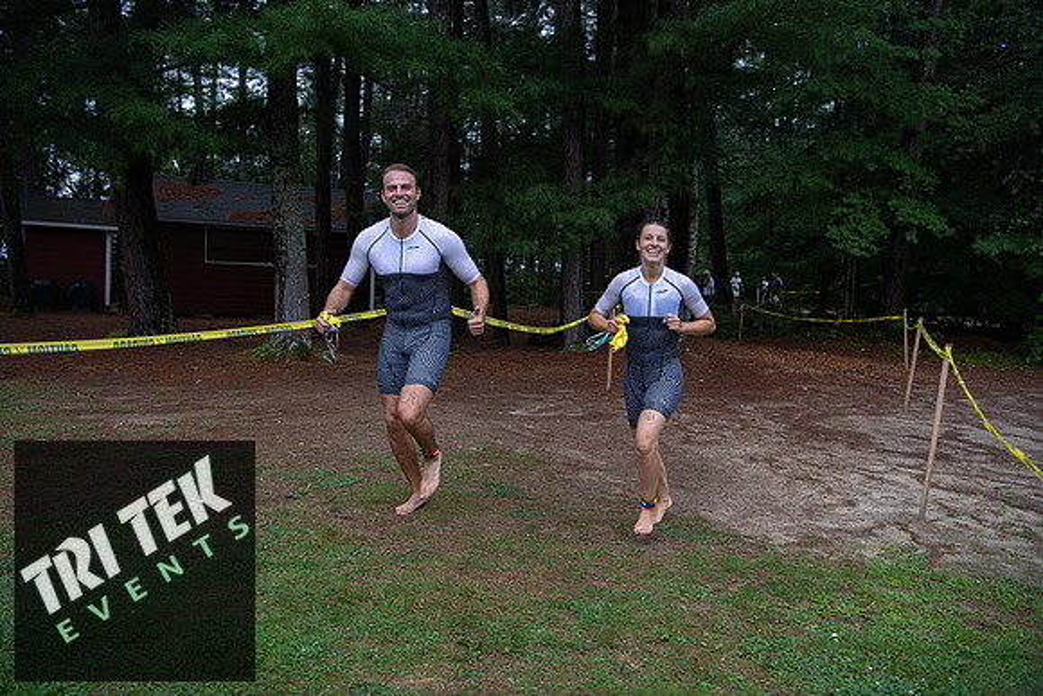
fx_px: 927
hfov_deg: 58.7
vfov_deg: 41.1
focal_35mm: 32
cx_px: 522
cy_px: 348
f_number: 4
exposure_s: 1/500
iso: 500
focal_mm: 32
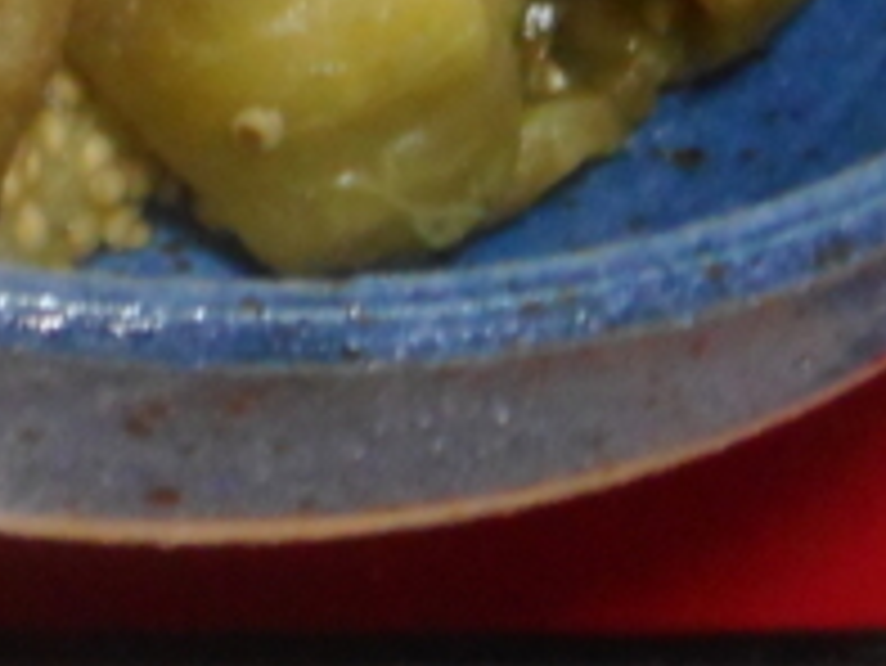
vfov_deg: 6.2
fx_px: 5865
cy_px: -940
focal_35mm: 229
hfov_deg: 8.1
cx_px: -1142
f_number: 4.7
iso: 400
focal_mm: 7.9
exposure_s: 1/13
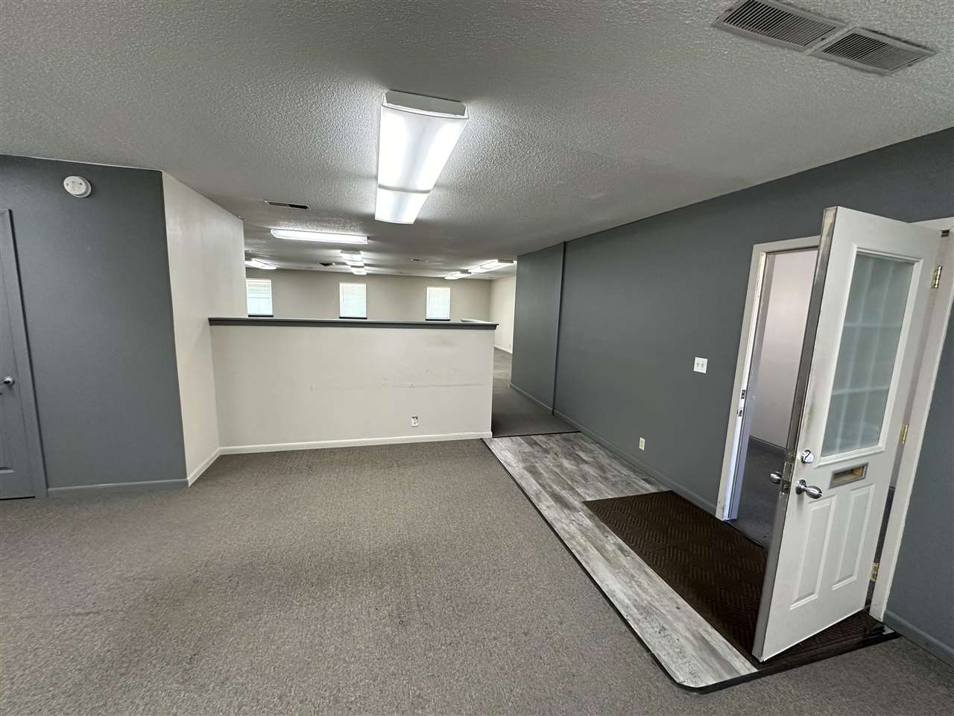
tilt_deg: -8.5
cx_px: 477
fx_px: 386
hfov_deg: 102.1
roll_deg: -2.1
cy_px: 358
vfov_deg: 85.7
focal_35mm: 14
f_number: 2.2
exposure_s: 1/120
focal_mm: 2.22
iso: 250
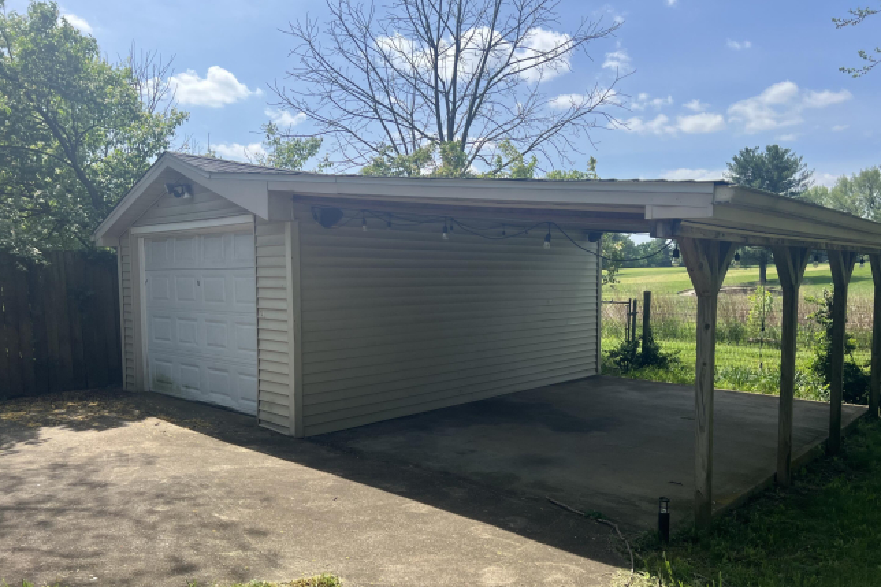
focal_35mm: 28
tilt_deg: -5.2
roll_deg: +0.4
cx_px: 452
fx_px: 685
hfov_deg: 65.5
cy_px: 341
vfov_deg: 46.2
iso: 50
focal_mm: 5.7
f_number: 1.5
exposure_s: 1/2632
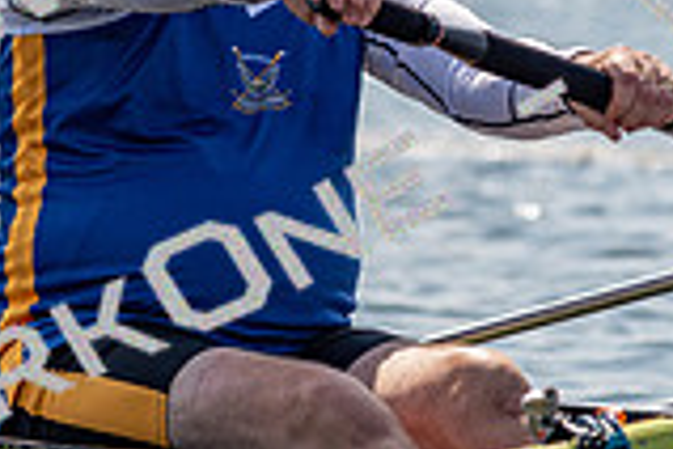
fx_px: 13646
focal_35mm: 730
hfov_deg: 2.8
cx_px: 326
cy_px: 121
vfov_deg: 1.9
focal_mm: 200
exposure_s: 1/1600
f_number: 5.6
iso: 160
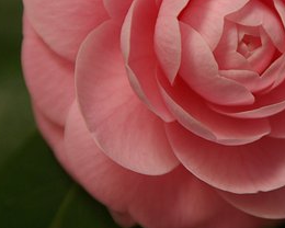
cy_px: 45
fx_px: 1754
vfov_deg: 7.4
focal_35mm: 208
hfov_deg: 9.3
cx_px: 236
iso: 400
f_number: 3.2
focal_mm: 75
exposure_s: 1/125
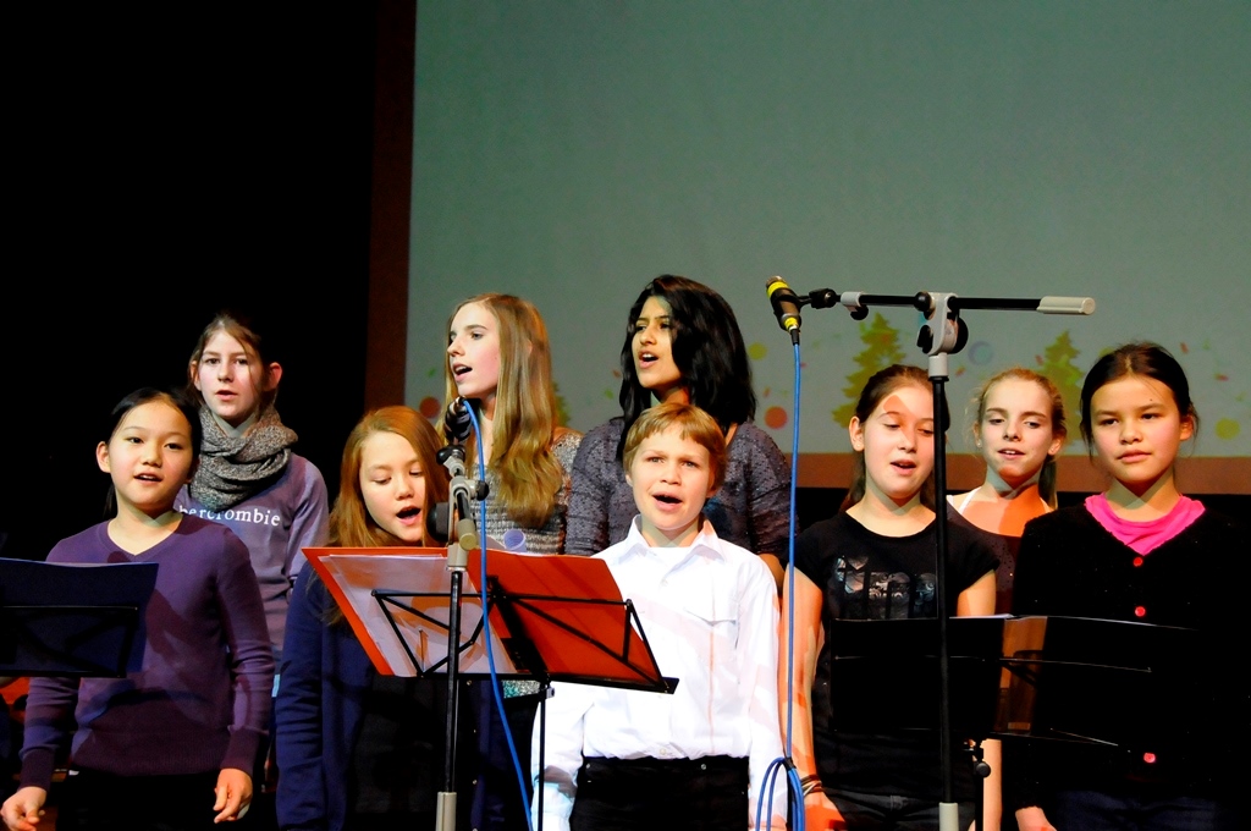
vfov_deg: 26.4
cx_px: 626
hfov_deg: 38.9
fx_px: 1770
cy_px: 416
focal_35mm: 51
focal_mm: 34
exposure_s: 1/125
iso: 3200
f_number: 5.6
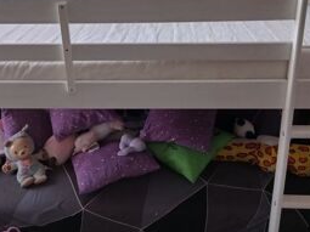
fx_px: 439
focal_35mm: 49
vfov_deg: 29.6
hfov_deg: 38.8
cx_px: 130
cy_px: 112
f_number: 1.8
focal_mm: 3.98
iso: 250
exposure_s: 1/40
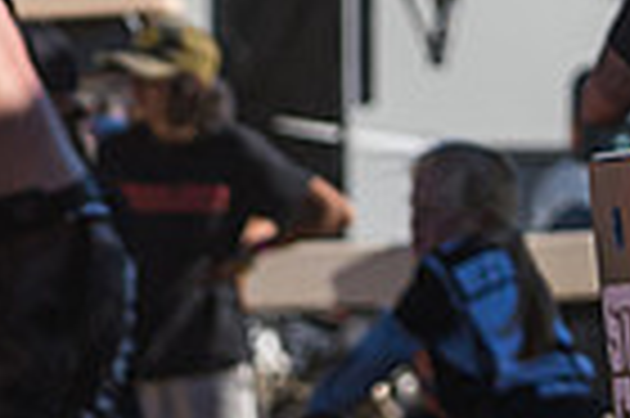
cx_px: -554
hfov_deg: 3.2
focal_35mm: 650
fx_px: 11362
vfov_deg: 2.1
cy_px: 717
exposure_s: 1/2000
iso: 200
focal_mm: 105
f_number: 4
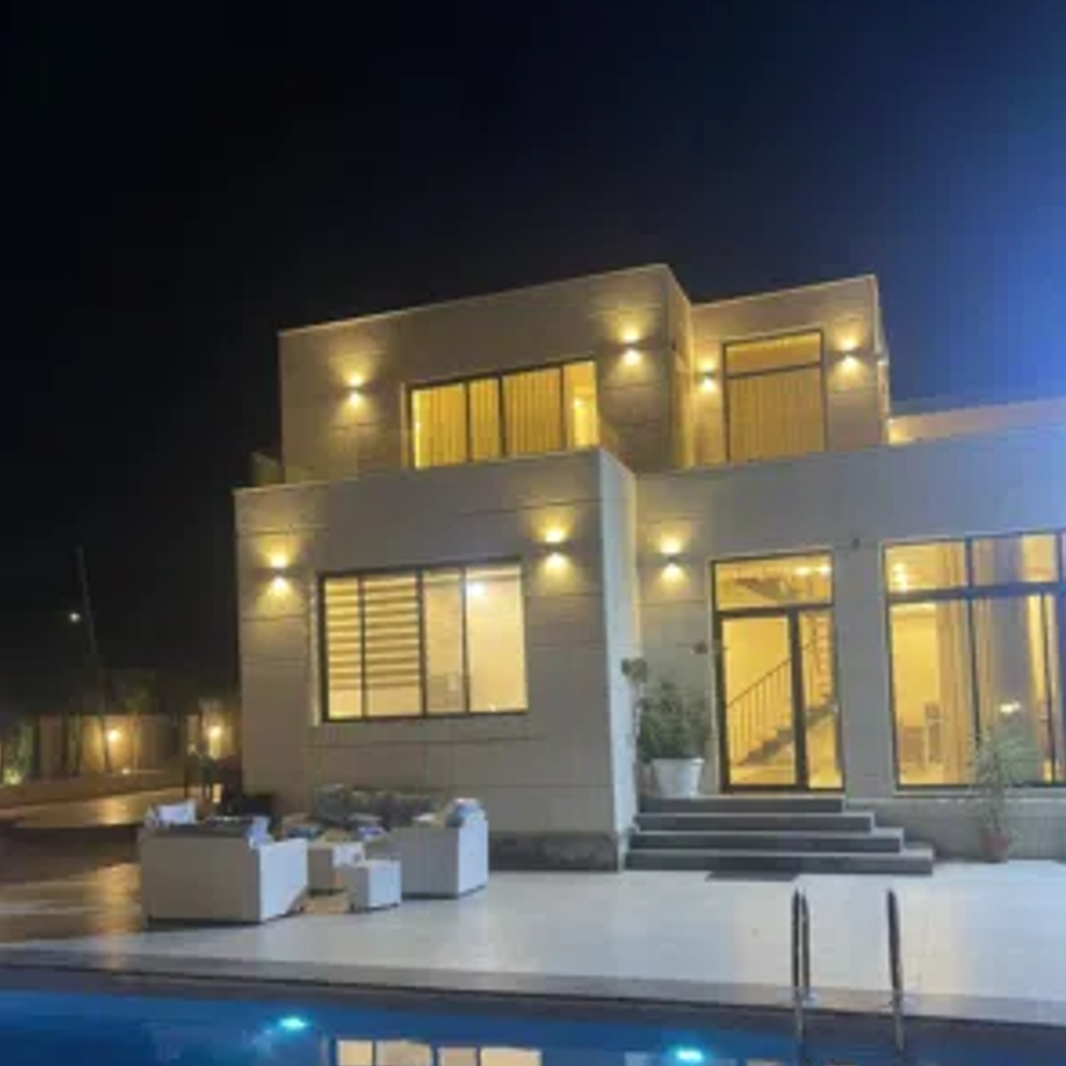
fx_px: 1045
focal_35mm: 30
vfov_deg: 53.5
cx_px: 538
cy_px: 654
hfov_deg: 54.0
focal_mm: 5.1
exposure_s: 1/50
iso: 400
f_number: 1.6
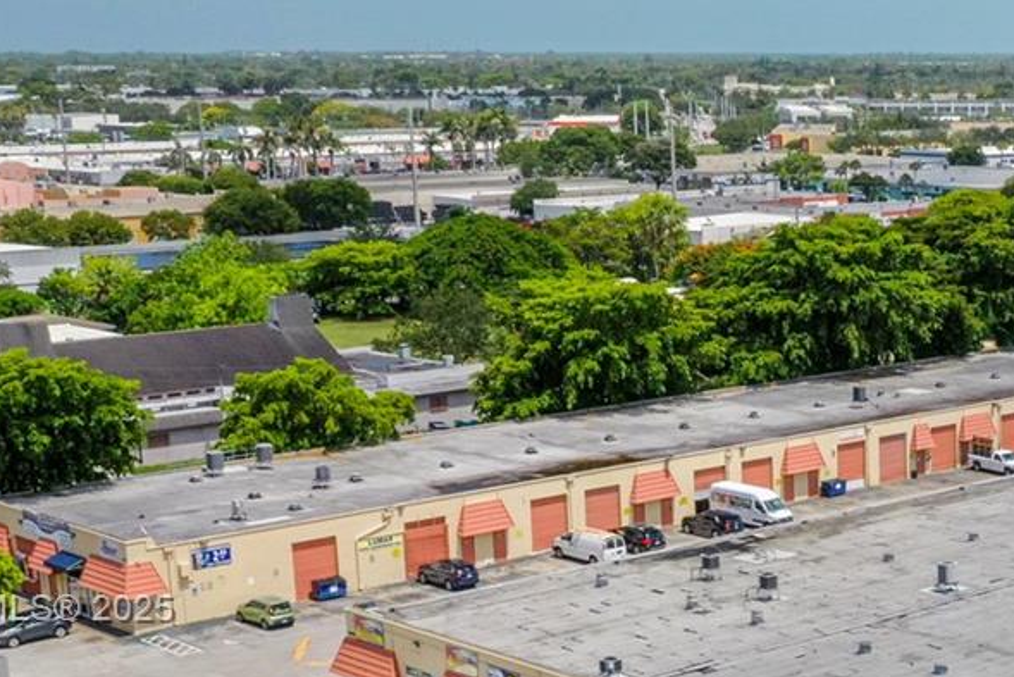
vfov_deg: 17.7
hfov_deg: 25.4
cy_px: 612
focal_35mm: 76
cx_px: 1000
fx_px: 2141
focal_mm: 10.26
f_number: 6.3
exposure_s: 1/640
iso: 400
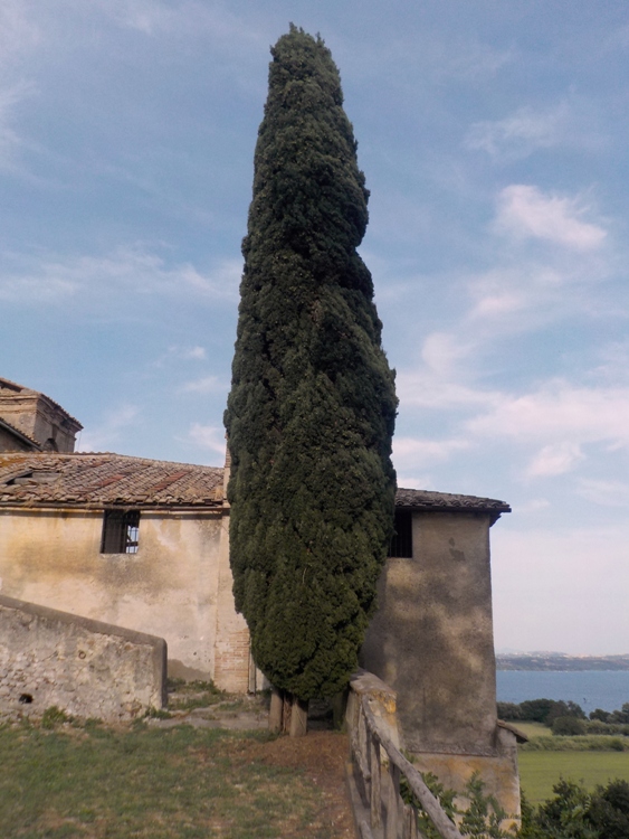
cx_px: 314
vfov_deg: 59.9
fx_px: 726
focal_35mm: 30
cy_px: 420
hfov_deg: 46.8
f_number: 3.3
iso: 125
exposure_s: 1/1250
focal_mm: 4.1
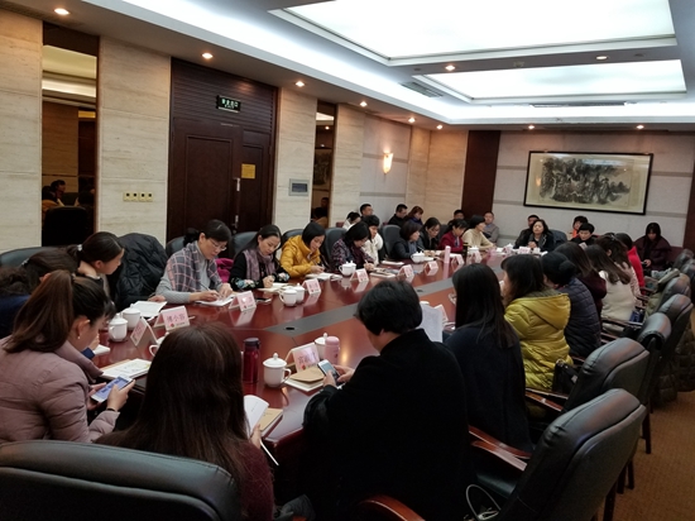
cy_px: 260
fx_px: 522
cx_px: 348
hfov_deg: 67.3
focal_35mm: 26
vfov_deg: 53.0
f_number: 1.7
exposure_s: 1/50
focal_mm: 4.25
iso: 80
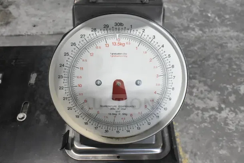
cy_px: 82
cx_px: 122
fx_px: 244
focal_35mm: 36
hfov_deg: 53.1
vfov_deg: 36.9
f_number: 8
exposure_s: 1/250
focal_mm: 24
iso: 6400
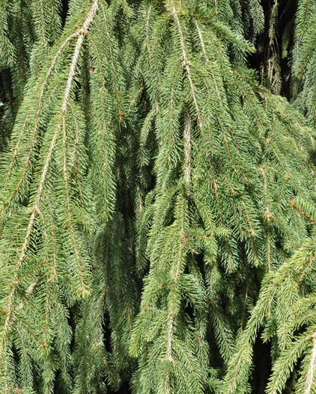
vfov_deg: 29.6
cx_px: 249
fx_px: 748
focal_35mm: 64
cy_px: 197
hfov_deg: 23.5
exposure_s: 1/125
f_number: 11
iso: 200
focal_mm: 30
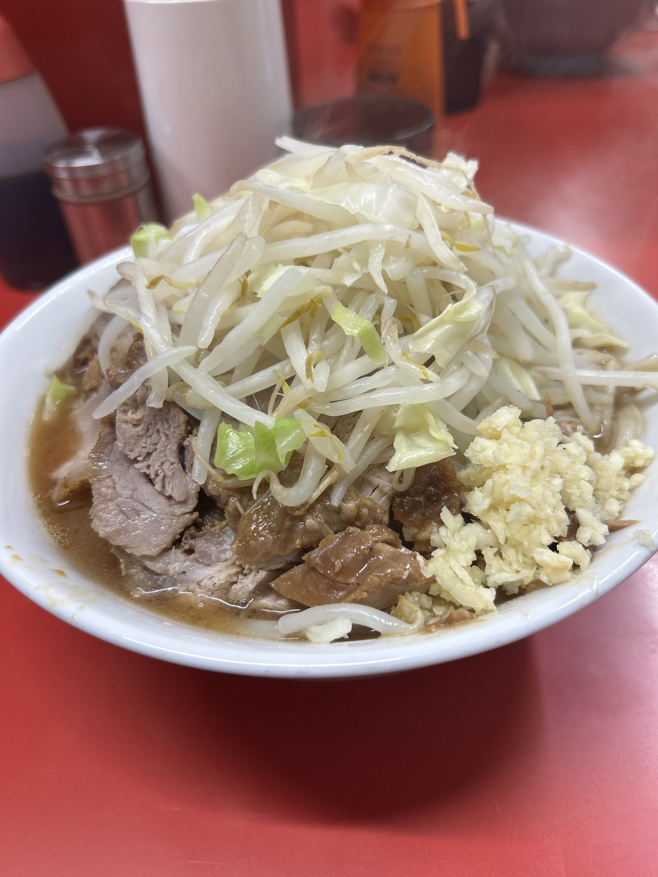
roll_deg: +4.0
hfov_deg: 53.1
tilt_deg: -41.6
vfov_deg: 67.3
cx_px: 329
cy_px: 438
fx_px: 659
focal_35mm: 26
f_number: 1.5
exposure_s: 1/100
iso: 50
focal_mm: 5.7
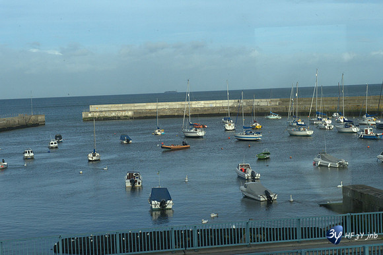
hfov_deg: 28.8
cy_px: 128
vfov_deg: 19.5
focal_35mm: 70
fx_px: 745
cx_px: 192
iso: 2000
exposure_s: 1/640
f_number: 13
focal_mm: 70
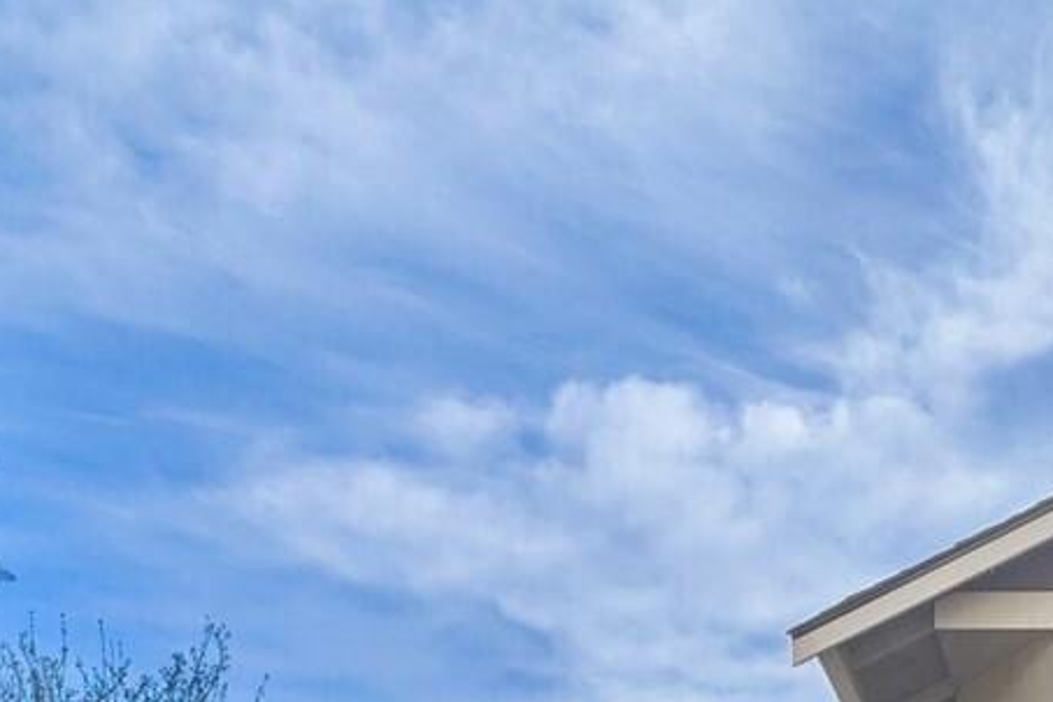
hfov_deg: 28.6
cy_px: 1275
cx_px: 1289
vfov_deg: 17.9
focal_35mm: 60
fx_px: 1755
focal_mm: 16
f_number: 8
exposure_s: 1/1000
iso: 1600
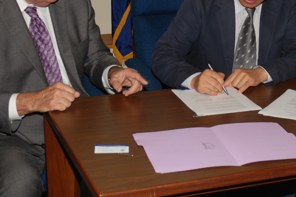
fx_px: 692
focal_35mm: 84
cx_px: 232
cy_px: 78
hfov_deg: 23.8
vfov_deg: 16.2
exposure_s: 1/60
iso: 200
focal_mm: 25
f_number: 5
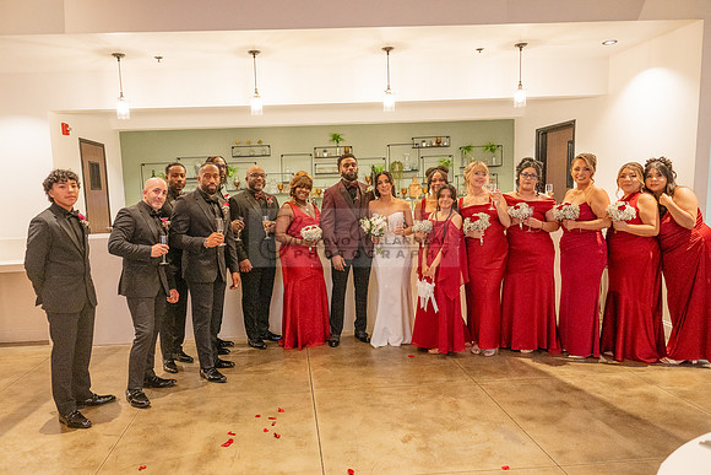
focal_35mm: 27
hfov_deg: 68.1
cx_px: 318
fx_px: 524
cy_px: 263
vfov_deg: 48.6
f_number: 2.8
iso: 2000
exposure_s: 1/125
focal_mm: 24
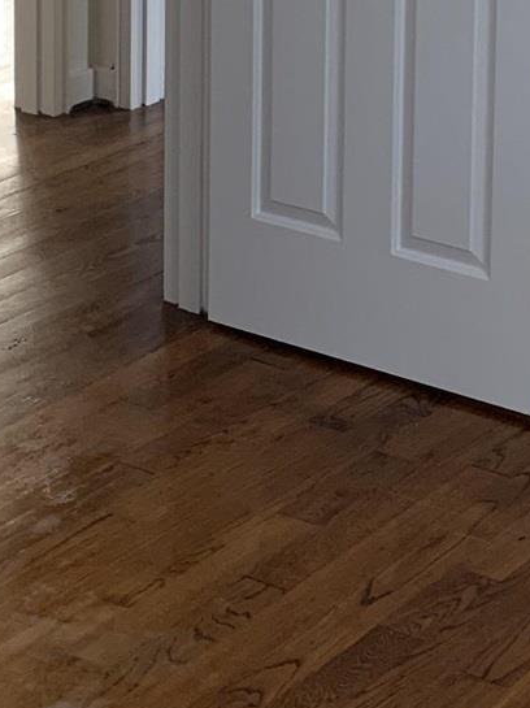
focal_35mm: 110
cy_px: -208
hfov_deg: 13.4
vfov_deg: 16.9
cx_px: 420
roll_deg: -0.3
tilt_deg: -8.1
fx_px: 2248
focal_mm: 4.25
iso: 100
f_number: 1.8
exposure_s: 1/92
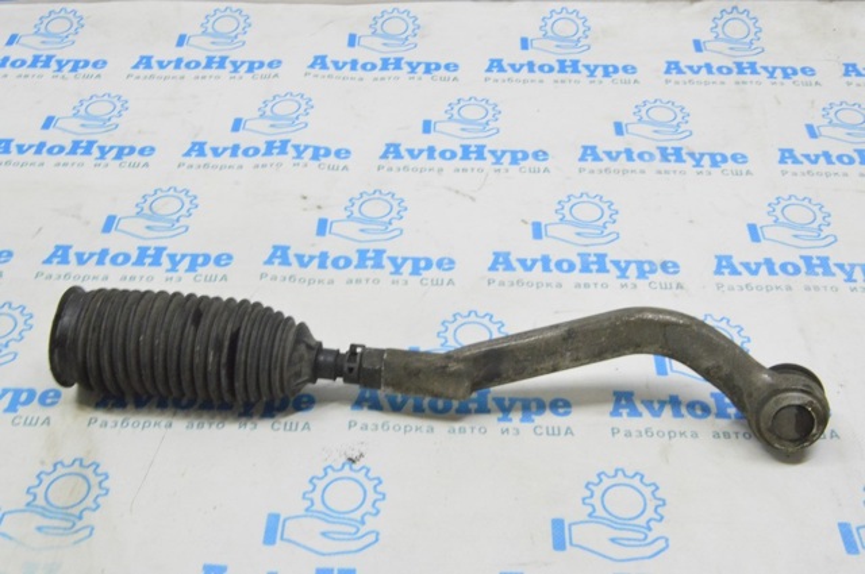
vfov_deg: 31.8
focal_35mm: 42
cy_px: 287
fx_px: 1008
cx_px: 432
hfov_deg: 46.5
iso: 6400
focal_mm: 28
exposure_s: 1/20
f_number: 20
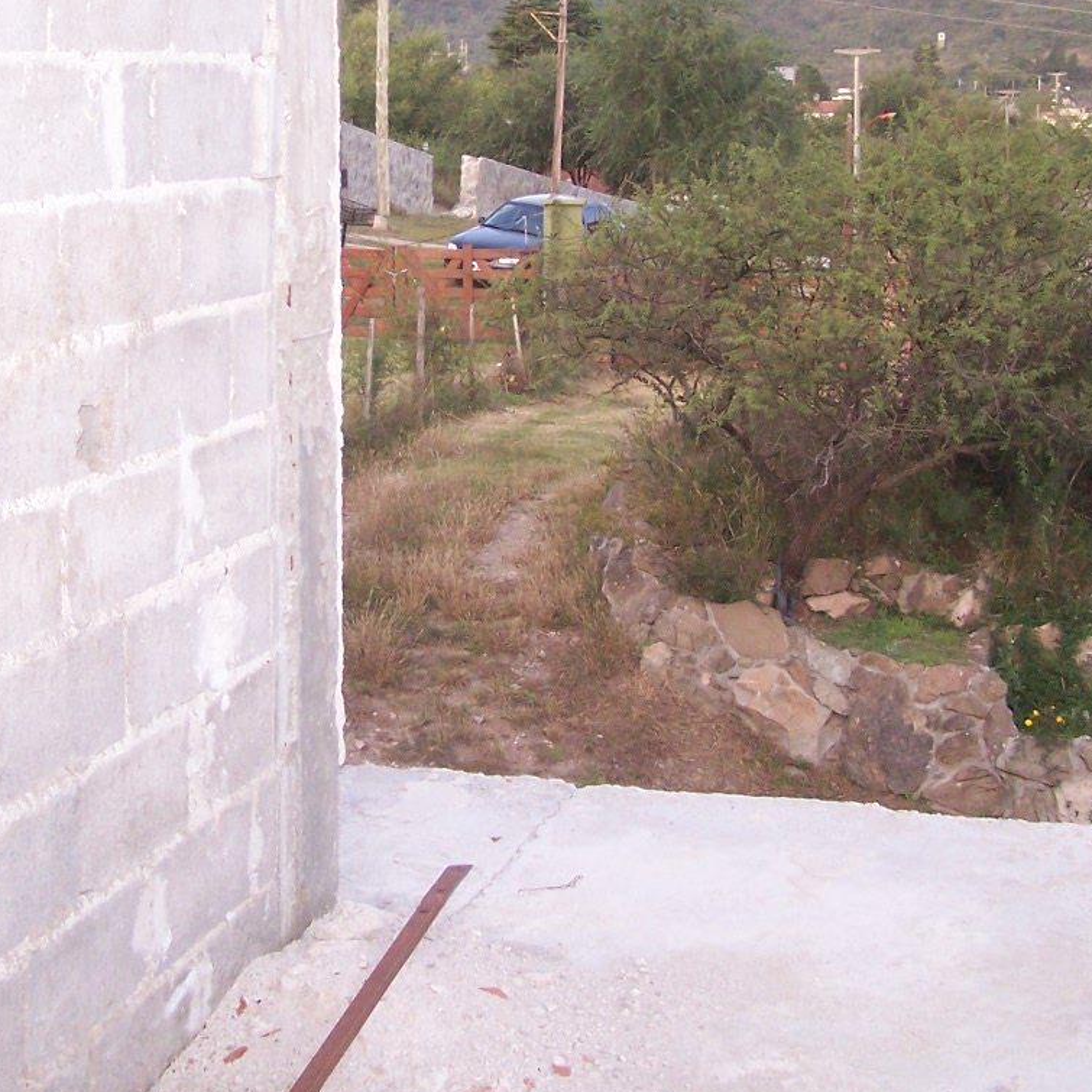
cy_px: 344
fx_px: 2463
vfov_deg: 24.8
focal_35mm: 69
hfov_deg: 24.9
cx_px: 419
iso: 140
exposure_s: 1/60
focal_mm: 6.3
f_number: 2.8
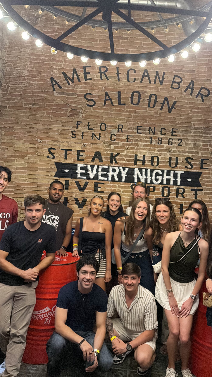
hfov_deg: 42.7
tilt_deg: -0.7
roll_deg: -3.7
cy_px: 190
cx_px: 126
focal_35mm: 27
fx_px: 270
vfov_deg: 69.9
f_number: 1.78
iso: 1600
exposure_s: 1/244
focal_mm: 6.76
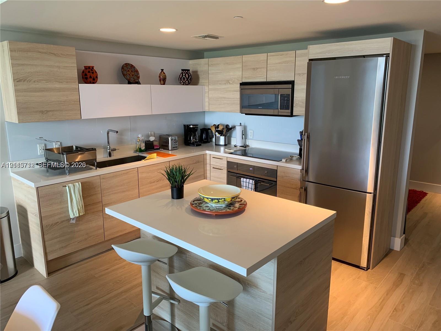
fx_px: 331
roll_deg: +0.1
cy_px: 166
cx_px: 220
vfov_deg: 53.1
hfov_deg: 67.3
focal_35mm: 26
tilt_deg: -10.8
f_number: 1.8
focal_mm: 4.25
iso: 100
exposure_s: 1/60
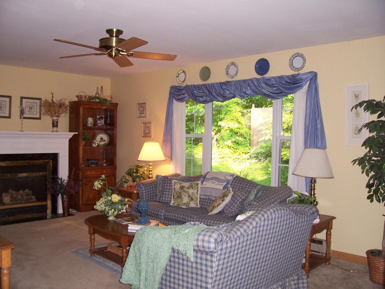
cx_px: 192
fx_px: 378
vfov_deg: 41.8
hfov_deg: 54.0
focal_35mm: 34
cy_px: 144
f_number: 2.7
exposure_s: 1/60
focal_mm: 5.6
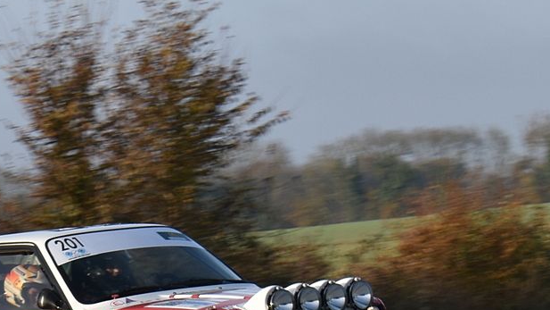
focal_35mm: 168
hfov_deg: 12.7
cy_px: 336
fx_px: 2450
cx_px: 108
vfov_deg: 7.2
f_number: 9
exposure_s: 1/160
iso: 100
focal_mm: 55
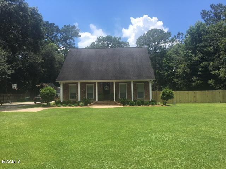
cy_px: 84
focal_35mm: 29
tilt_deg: +3.9
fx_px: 189
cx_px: 113
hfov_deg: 61.7
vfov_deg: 48.2
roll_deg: +1.4
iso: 25
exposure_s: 1/1637
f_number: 2.2
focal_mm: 4.15
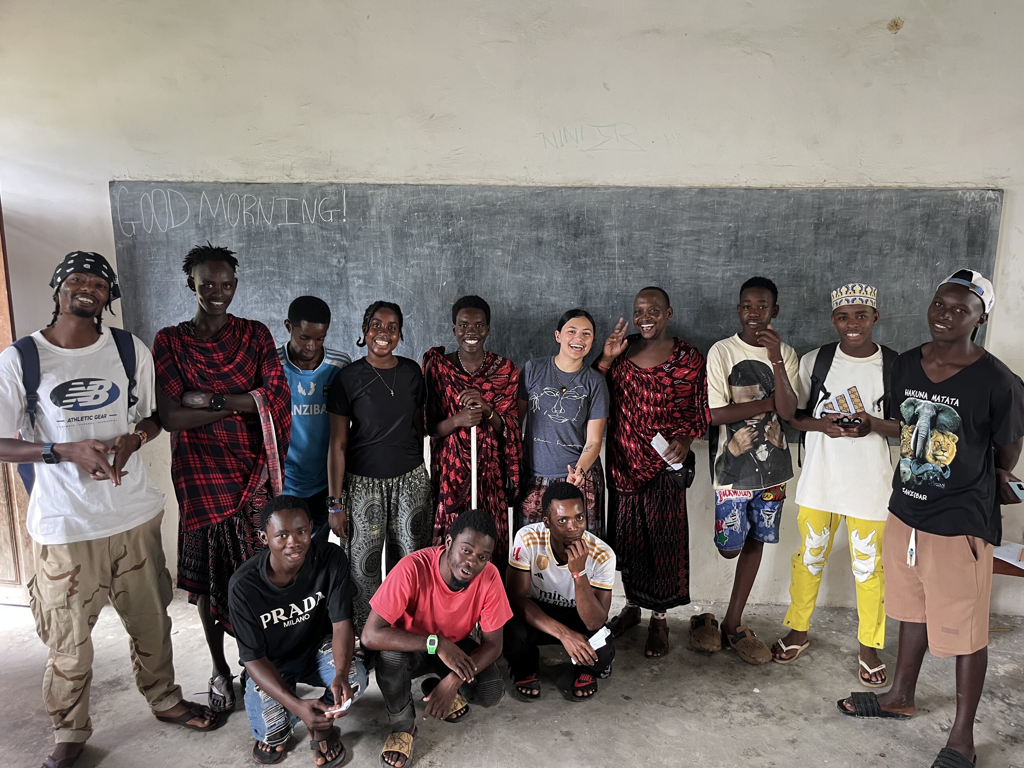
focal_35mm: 26
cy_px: 384
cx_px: 512
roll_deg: -1.0
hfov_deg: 67.3
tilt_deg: -11.2
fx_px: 769
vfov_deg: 53.1
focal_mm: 5.1
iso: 200
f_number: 1.6
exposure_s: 1/60
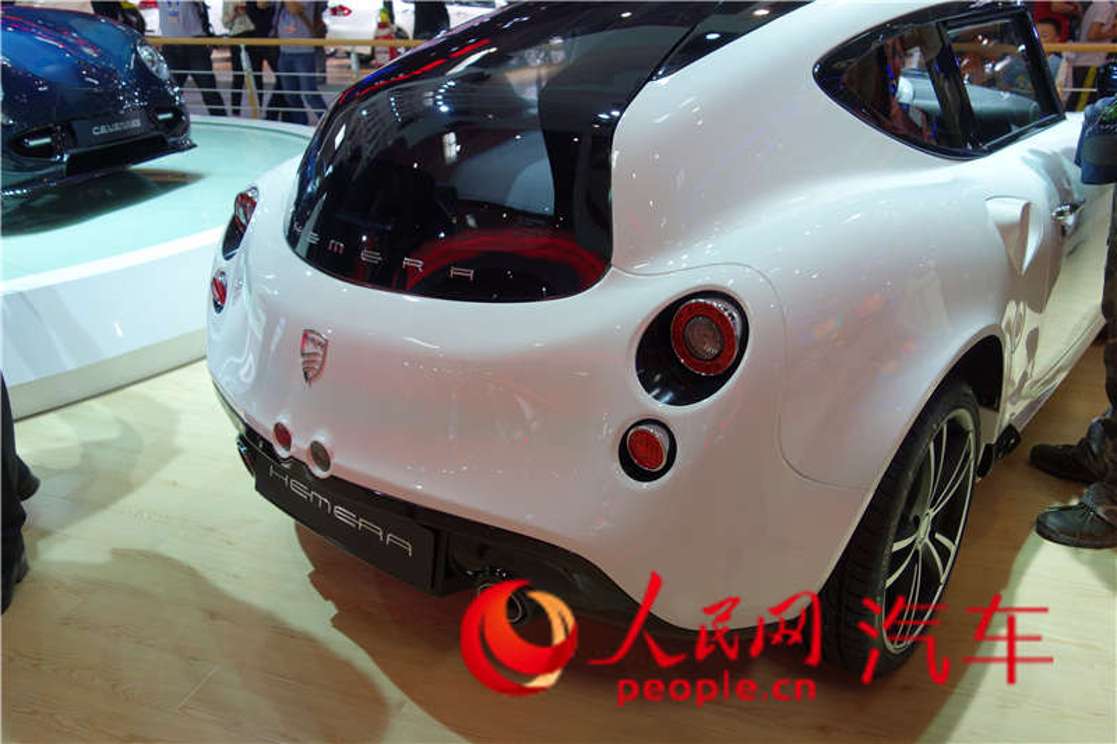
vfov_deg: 46.4
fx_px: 869
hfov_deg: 65.5
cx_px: 558
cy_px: 372
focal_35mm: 28
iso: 125
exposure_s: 1/100
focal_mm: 10.4
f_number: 2.5
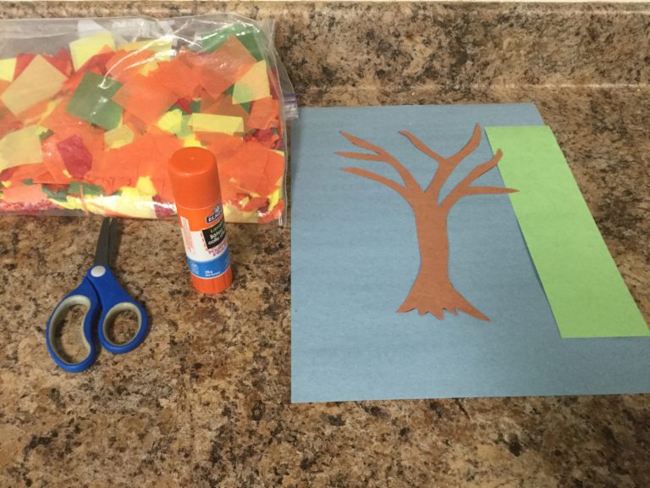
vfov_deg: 45.4
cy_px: 244
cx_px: 325
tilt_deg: -46.2
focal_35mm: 31
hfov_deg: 58.4
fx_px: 582
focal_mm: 3.3
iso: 160
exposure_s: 1/30
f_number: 2.4
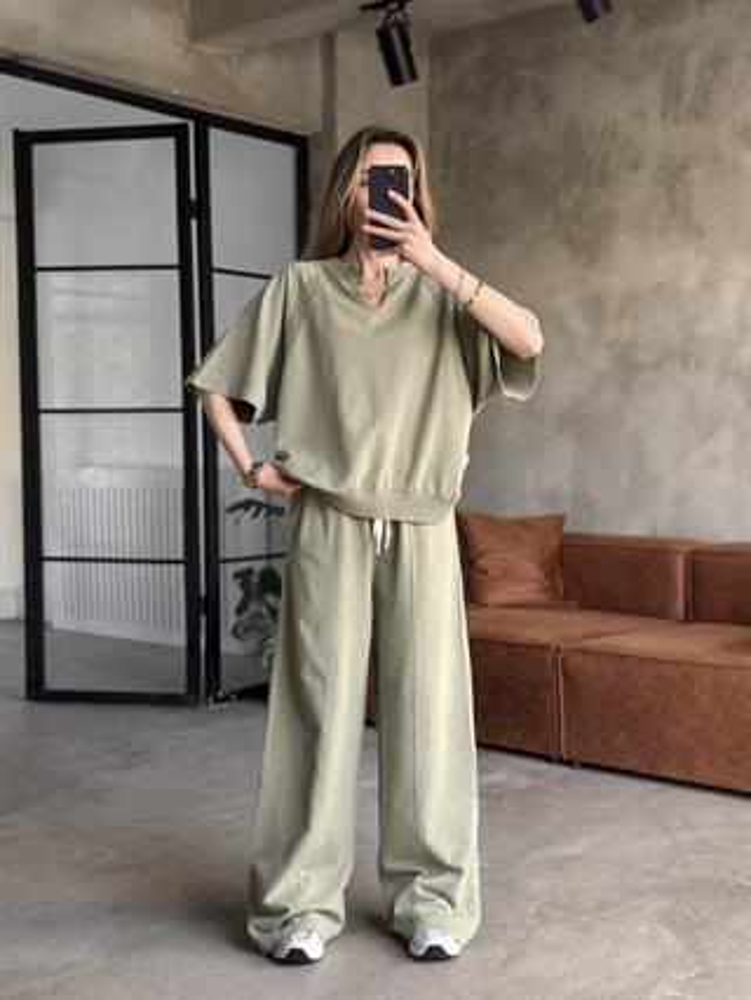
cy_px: 500
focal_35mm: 48
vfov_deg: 39.6
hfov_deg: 30.3
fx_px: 1387
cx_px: 376
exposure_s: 1/60
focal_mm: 6.86
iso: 160
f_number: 1.78
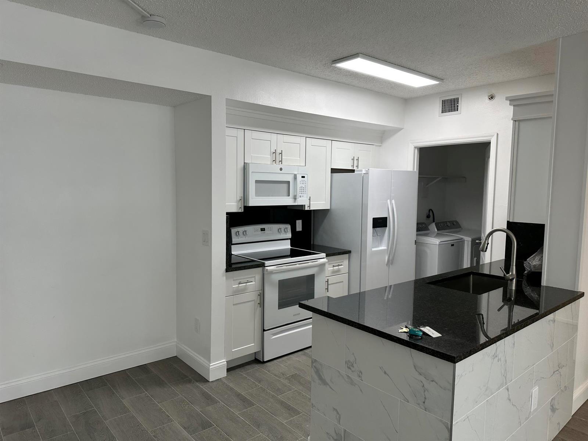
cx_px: 294
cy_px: 220
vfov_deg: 56.8
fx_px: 408
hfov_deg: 71.6
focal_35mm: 24
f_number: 1.78
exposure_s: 1/120
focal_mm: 6.86
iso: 100
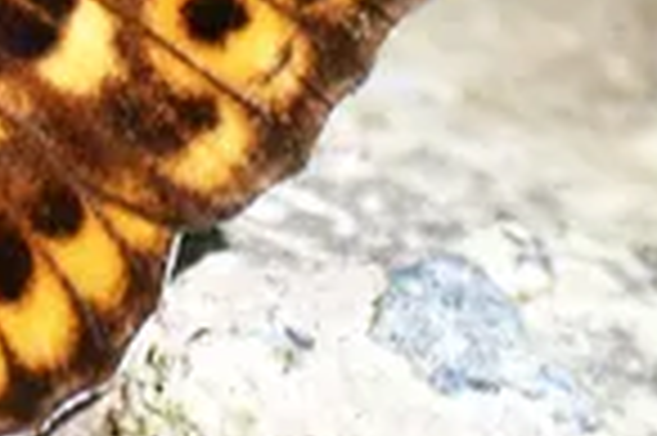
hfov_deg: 1.0
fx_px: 36058
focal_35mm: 1978
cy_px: 63
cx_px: -400
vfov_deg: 0.7
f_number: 7.1
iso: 200
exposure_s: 1/800
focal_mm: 300
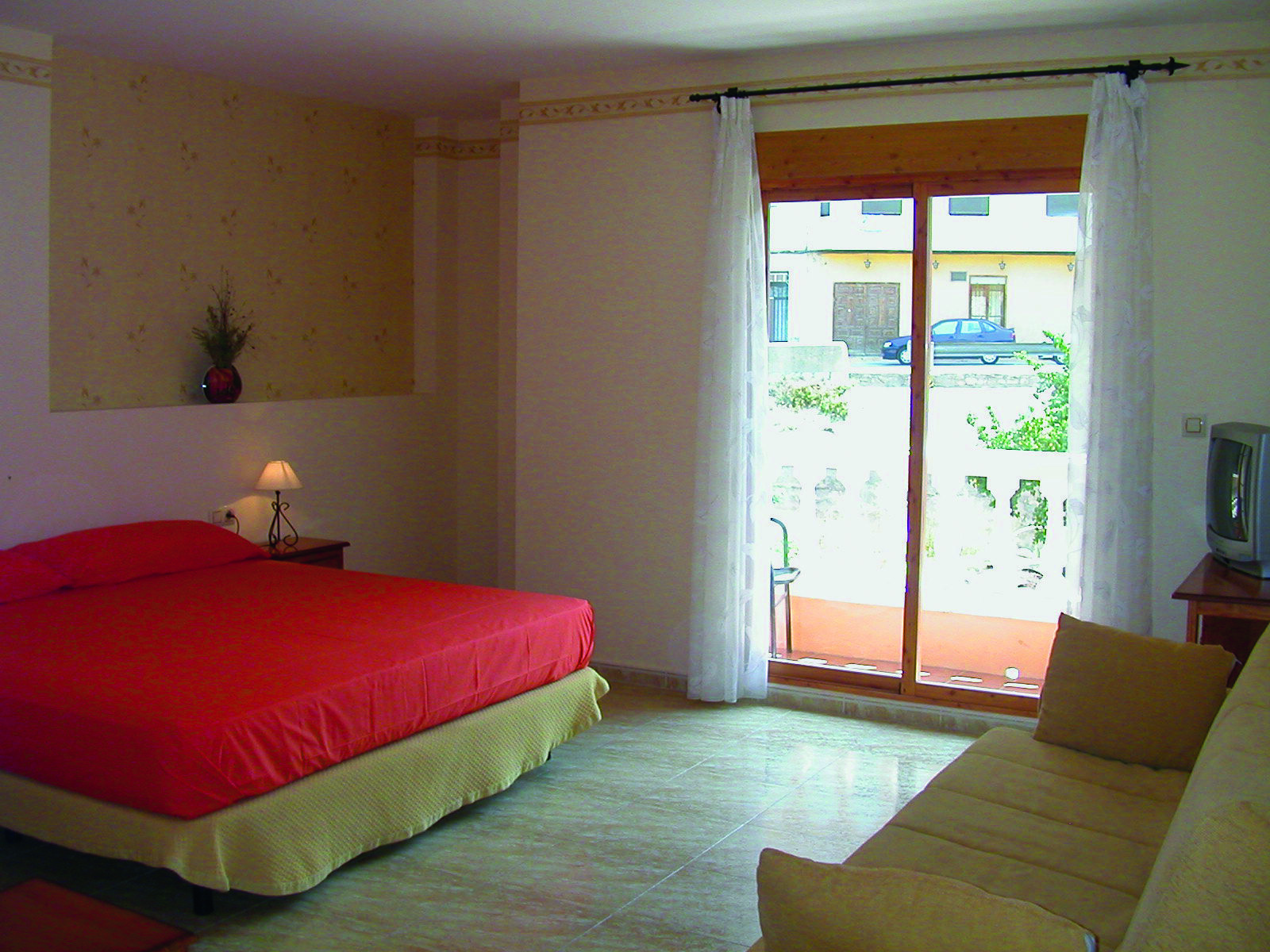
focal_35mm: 37
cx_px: 635
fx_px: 1357
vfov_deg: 38.7
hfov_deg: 50.1
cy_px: 476
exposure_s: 1/148
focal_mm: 5.6
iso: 100
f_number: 2.7
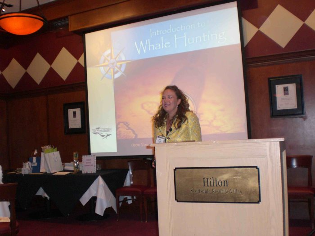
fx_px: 346
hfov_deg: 49.0
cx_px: 158
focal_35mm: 38
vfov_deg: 37.7
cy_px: 118
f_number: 3.1
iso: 200
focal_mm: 6.3
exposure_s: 1/60
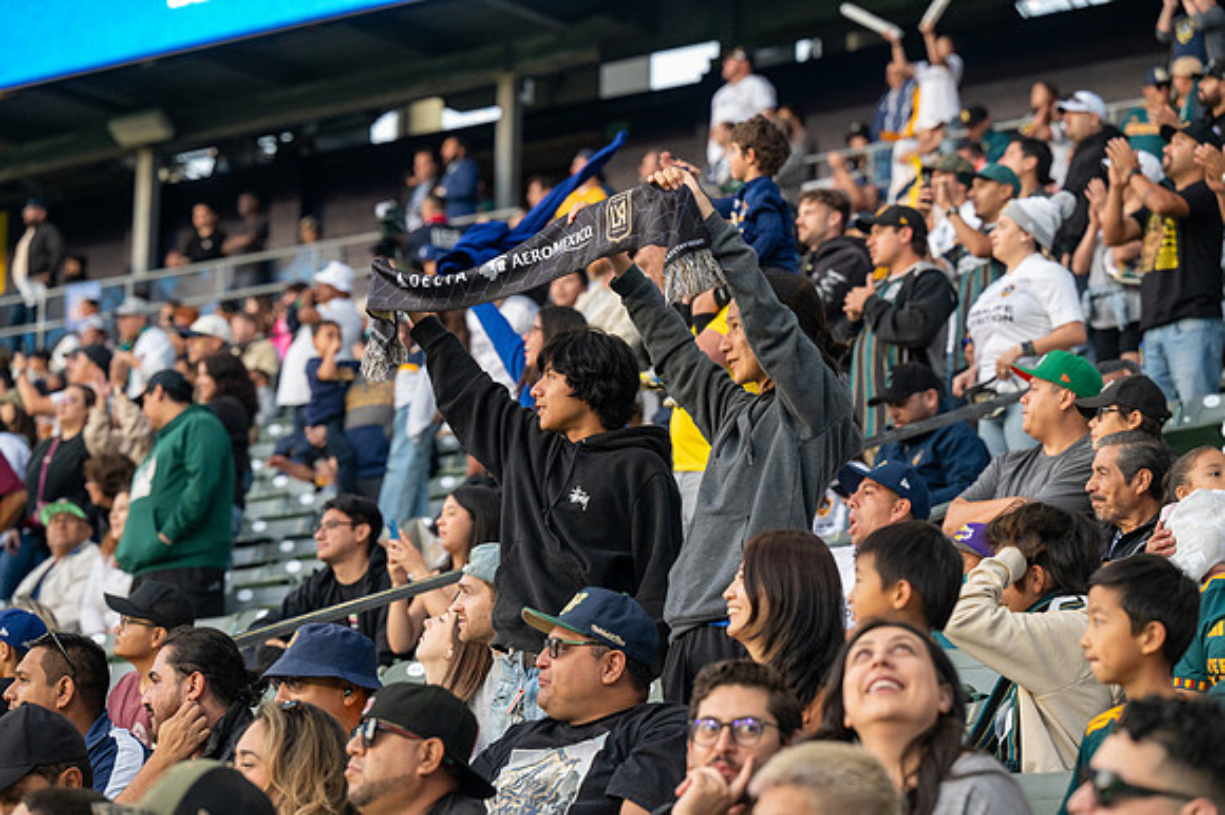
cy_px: 408
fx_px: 3911
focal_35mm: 115
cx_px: 612
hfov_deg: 17.8
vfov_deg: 11.9
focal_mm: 115
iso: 3600
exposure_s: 1/400
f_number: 4
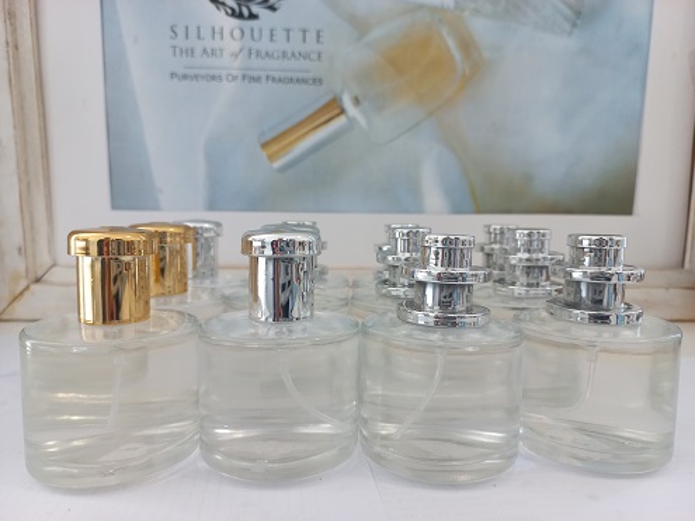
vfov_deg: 54.9
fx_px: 502
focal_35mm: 25
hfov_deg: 69.4
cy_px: 260
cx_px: 348
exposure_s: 1/50
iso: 140
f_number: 1.8
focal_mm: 4.6
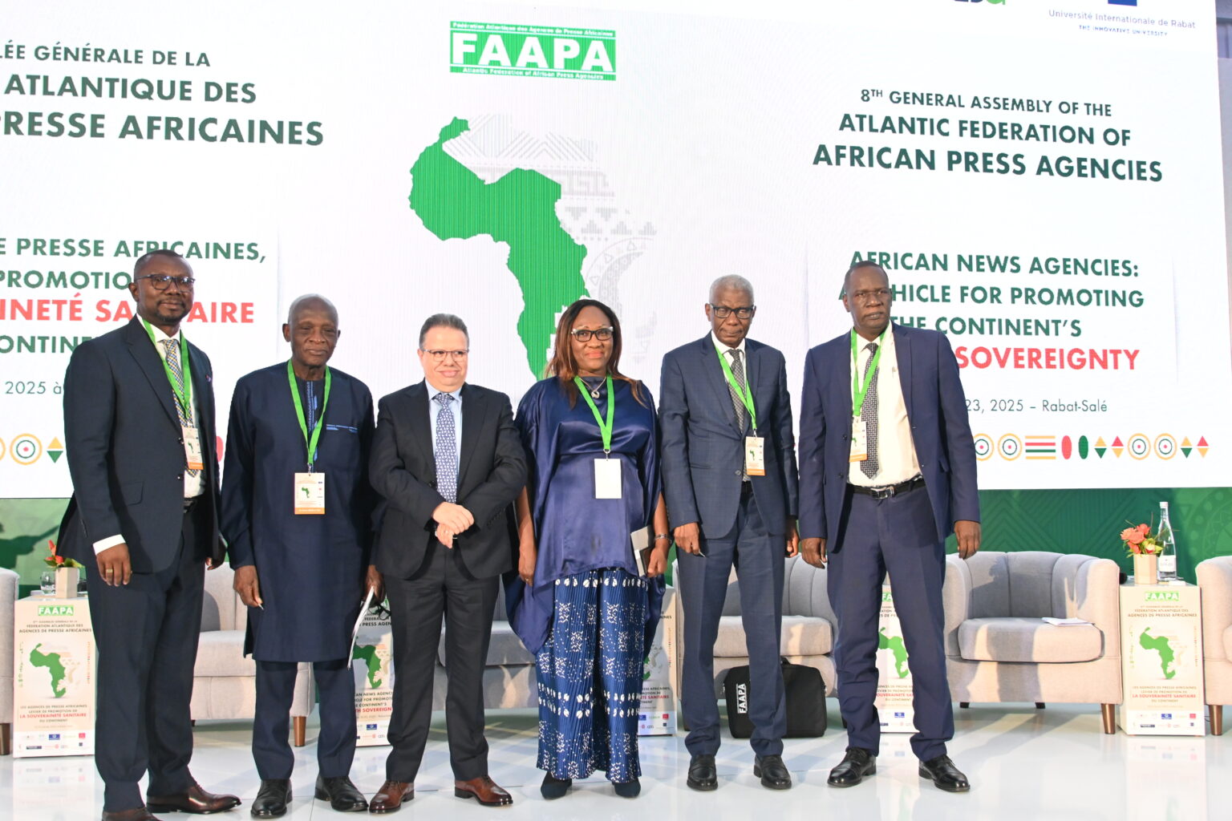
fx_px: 1232
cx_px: 616
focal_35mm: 36
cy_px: 410
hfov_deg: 53.1
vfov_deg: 36.9
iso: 2000
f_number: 5.6
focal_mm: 24
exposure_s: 1/125
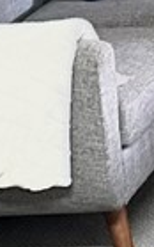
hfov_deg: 5.8
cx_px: 540
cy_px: -128
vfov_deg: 10.0
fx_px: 1362
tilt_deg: -7.4
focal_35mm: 203
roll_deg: +1.8
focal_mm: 5.1
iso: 320
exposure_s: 1/60
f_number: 1.6
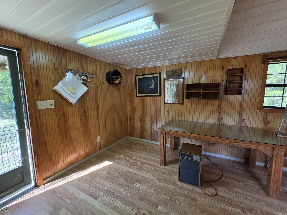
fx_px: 108
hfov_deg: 106.2
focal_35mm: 13
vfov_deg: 89.9
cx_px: 144
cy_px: 108
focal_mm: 2.2
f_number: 1.9
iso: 64
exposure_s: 1/120
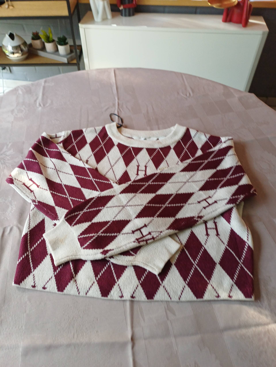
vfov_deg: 69.4
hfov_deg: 54.9
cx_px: 138
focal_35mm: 25
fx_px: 266
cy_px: 184
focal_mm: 4.65
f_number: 1.8
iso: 160
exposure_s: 1/50
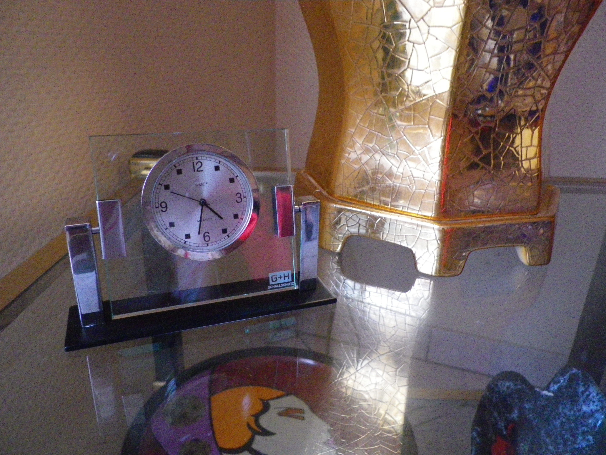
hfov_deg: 63.4
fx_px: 490
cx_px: 303
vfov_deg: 49.7
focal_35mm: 28
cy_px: 228
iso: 800
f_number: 2.6
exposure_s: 1/10
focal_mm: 4.9
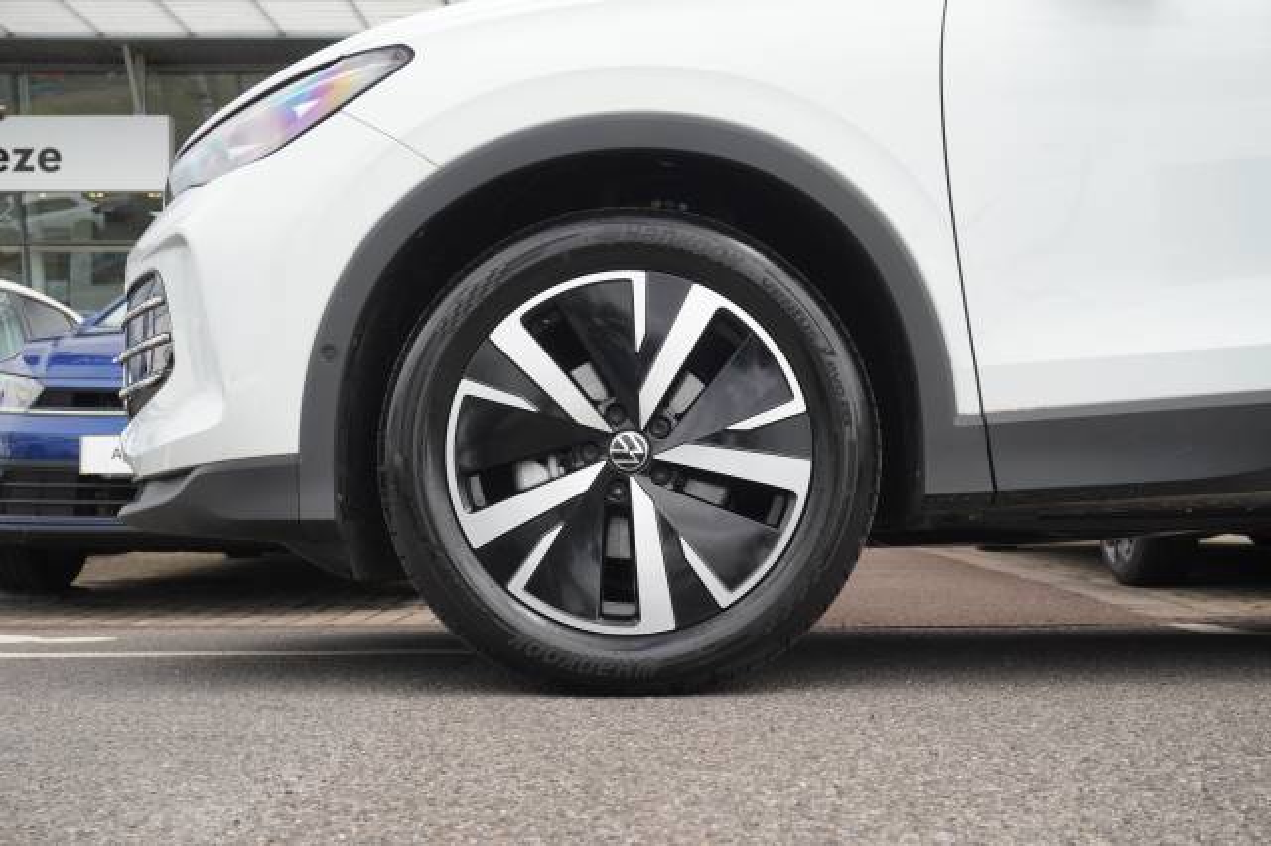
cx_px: 636
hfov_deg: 47.9
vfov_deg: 33.0
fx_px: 1429
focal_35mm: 40
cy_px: 423
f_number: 6.3
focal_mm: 27
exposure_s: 1/100
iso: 100
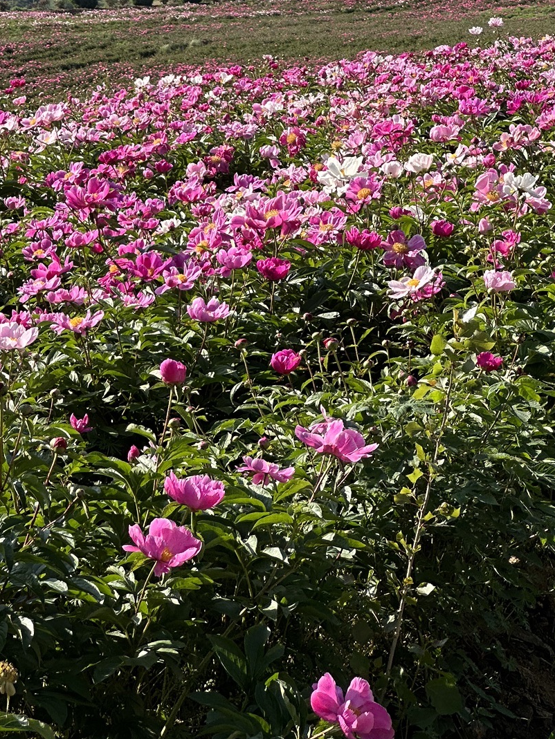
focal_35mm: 144
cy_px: 93
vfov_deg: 13.6
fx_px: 3078
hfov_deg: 10.3
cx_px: 140
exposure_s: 1/737
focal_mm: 9
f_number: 2.8
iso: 32
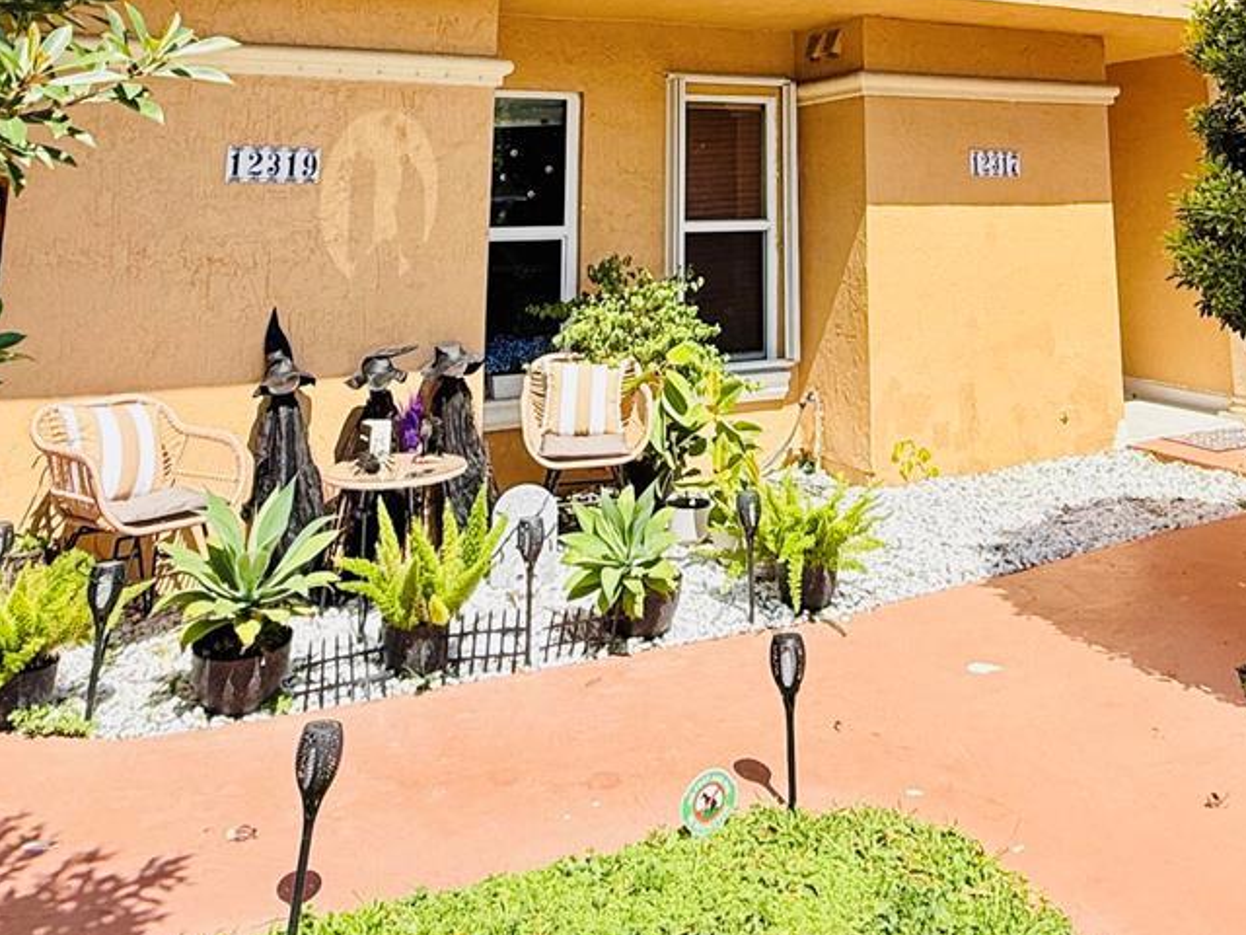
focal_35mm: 35
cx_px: 822
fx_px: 1260
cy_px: -18
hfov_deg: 51.7
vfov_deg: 36.3
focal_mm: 2.22
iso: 50
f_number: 2.2
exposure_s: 1/1125
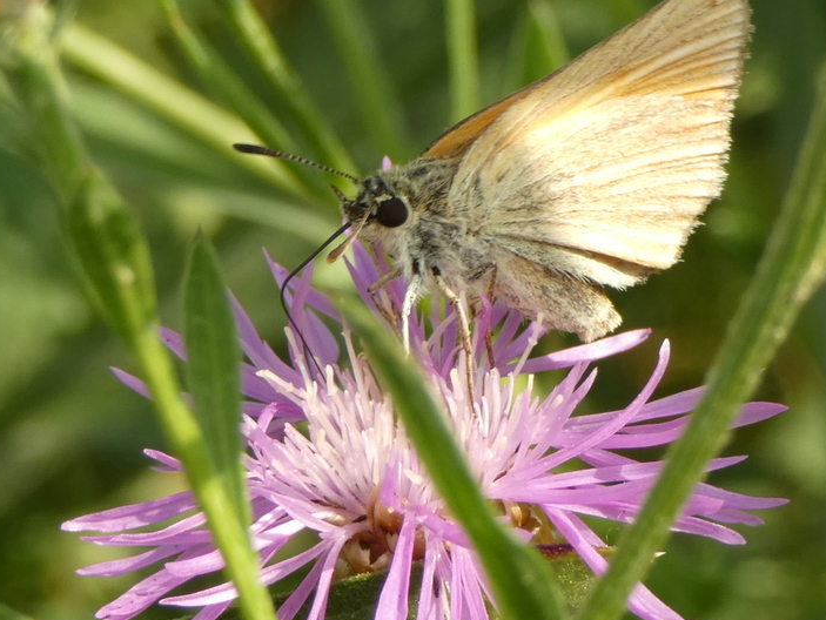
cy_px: 281
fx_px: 3533
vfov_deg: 10.0
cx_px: 489
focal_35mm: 148
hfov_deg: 13.3
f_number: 5.1
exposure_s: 1/80
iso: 80
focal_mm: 21.9
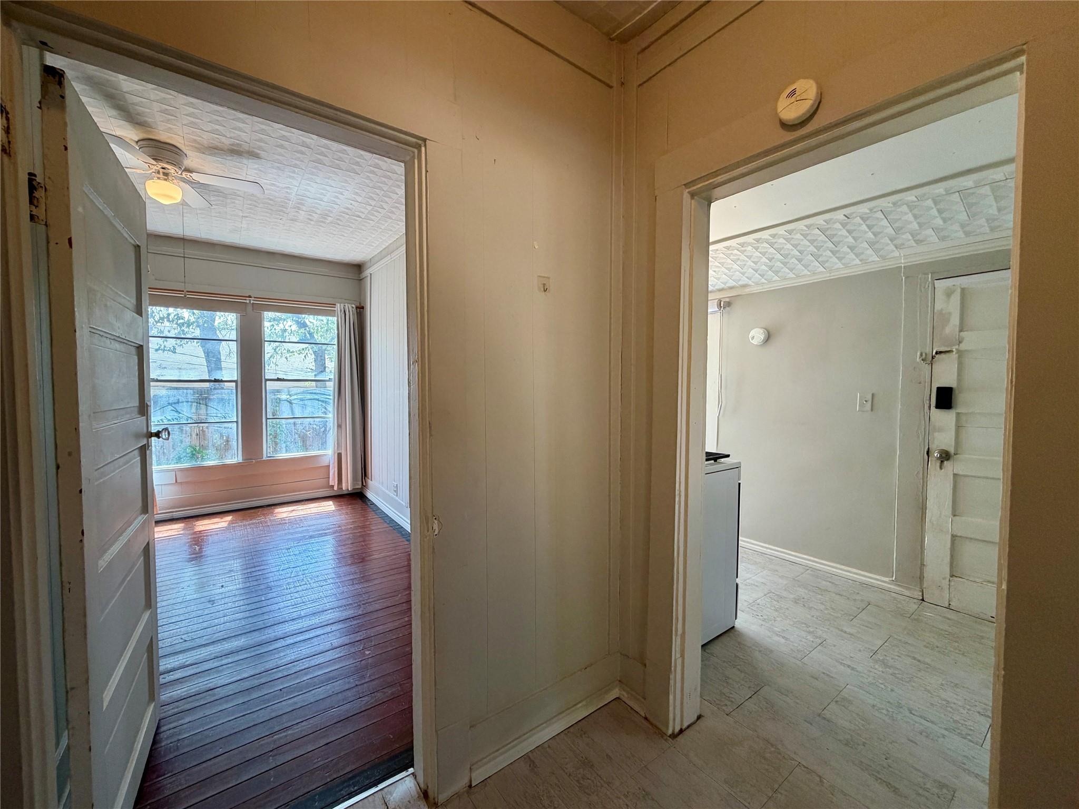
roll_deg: +0.2
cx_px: 540
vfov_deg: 85.7
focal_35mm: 14
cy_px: 404
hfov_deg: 102.1
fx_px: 436
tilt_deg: -1.4
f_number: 2.2
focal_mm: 2.22
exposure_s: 1/120
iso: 160
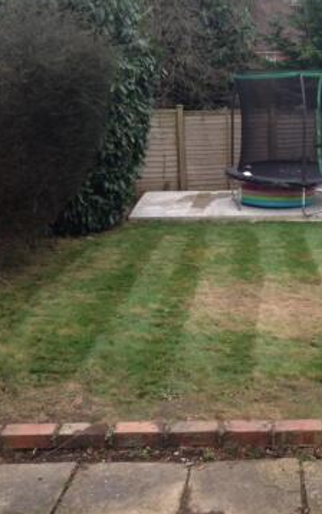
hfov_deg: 22.2
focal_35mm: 57
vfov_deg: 35.6
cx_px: 294
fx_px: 800
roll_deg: +0.0
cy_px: 210
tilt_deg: -11.6
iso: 50
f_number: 2.4
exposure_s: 1/60
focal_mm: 4.12
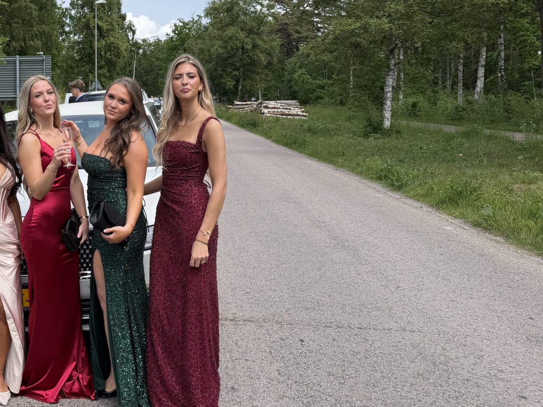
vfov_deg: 30.7
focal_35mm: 47
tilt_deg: -4.2
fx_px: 737
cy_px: 146
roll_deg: +0.8
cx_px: 64
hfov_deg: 38.0
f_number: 1.78
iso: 80
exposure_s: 1/3425
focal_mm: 6.76
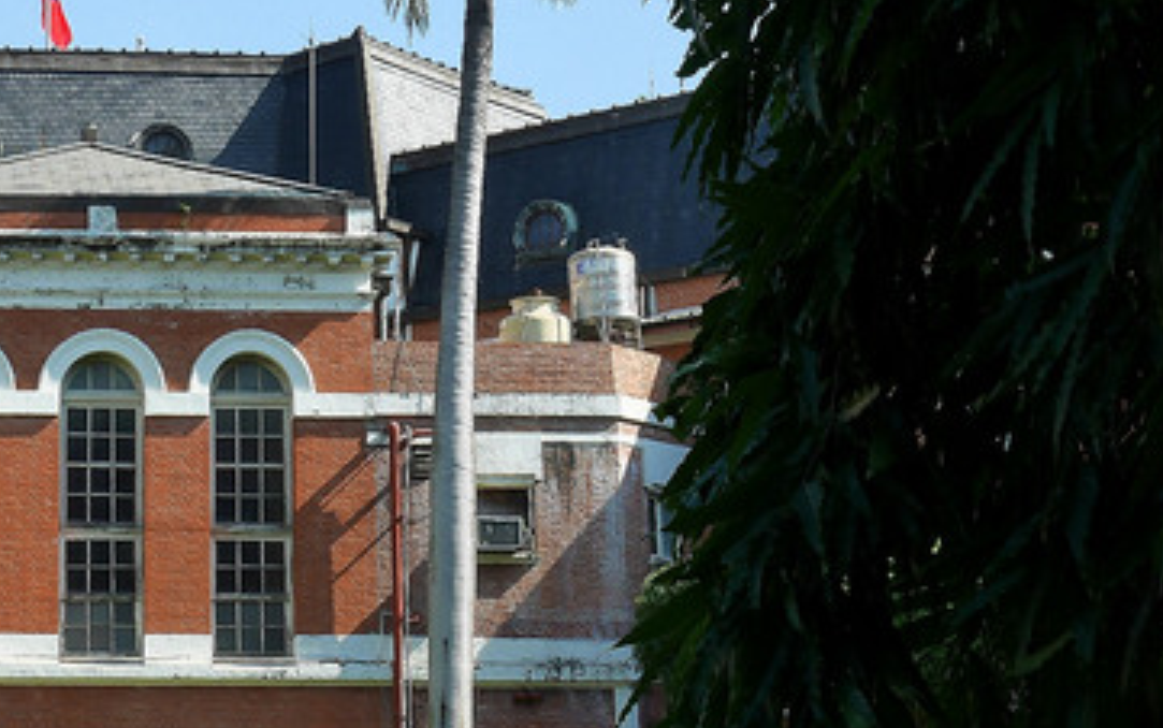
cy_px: 267
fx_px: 2949
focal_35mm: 93
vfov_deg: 14.1
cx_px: 155
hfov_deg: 21.9
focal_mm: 22
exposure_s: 1/250
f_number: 10
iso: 200
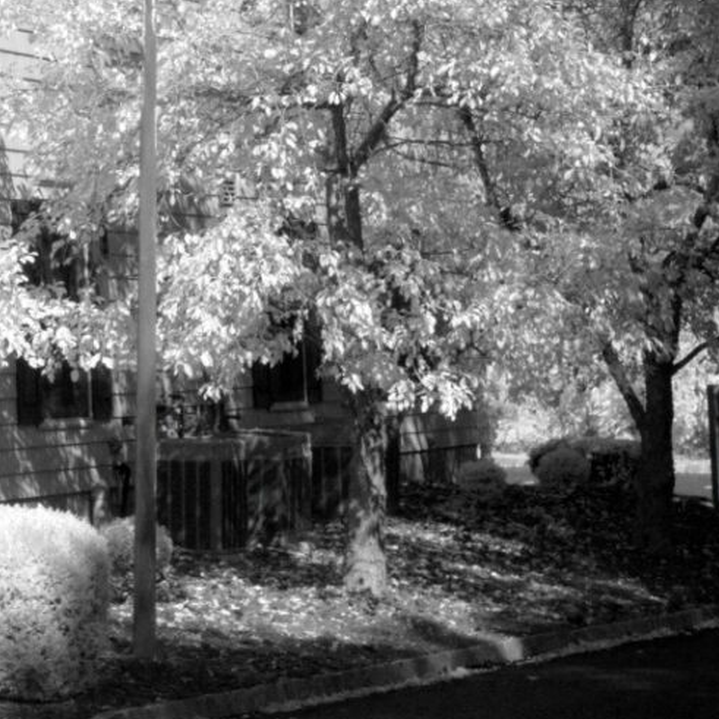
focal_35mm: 133
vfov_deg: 12.9
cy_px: -8
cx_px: -15
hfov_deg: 12.9
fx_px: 3125
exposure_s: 1/4000
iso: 6400
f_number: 14
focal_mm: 50
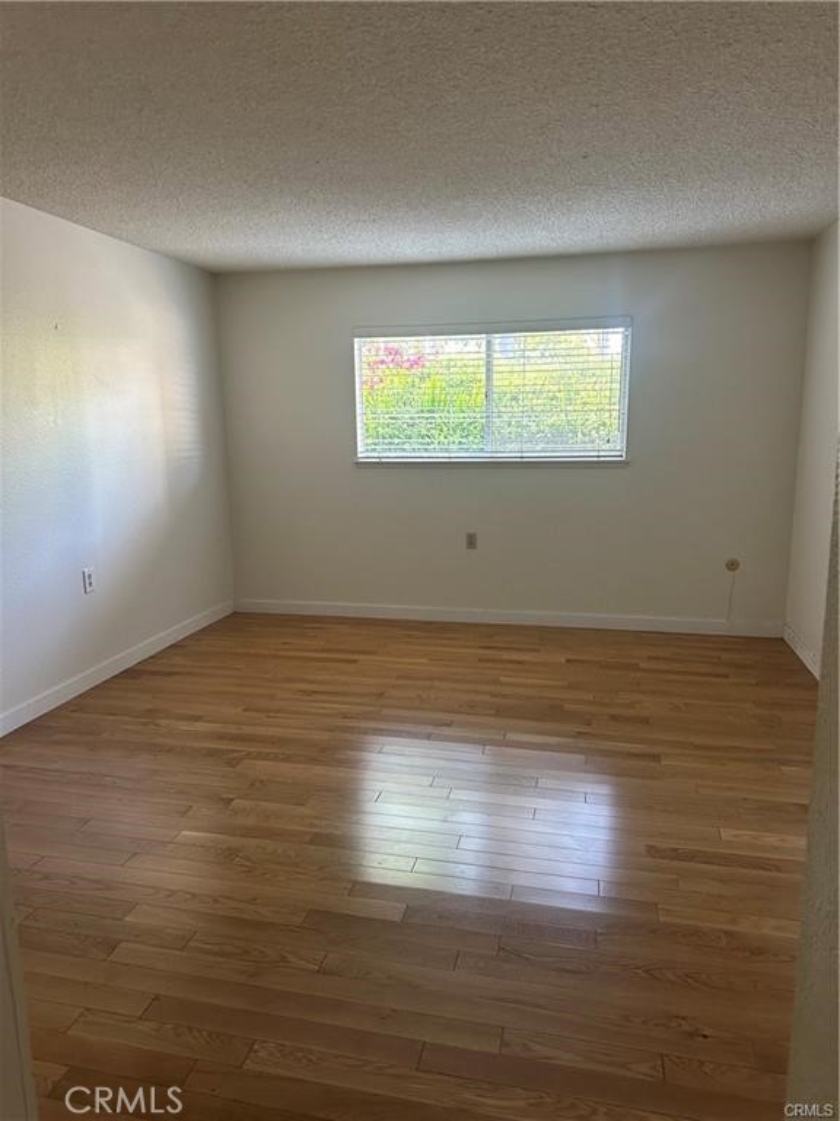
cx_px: 420
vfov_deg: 71.6
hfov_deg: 56.8
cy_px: 560
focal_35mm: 24
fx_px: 777
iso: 250
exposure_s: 1/60
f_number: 1.78
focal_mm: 6.86
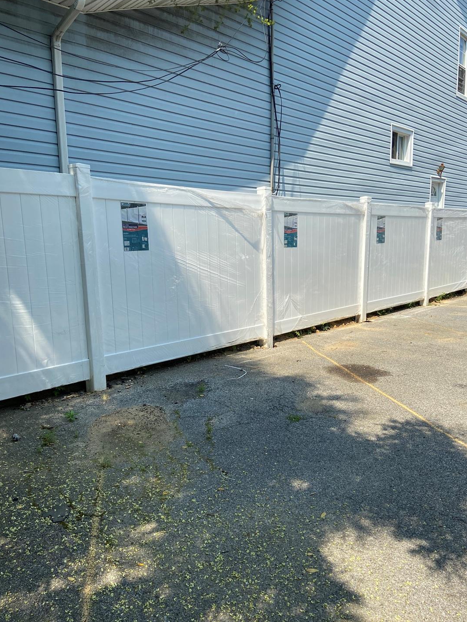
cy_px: 315
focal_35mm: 28
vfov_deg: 63.4
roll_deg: +1.7
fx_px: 504
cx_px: 243
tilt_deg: -7.9
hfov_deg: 49.7
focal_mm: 4.25
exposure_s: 1/2268
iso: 32
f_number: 1.8
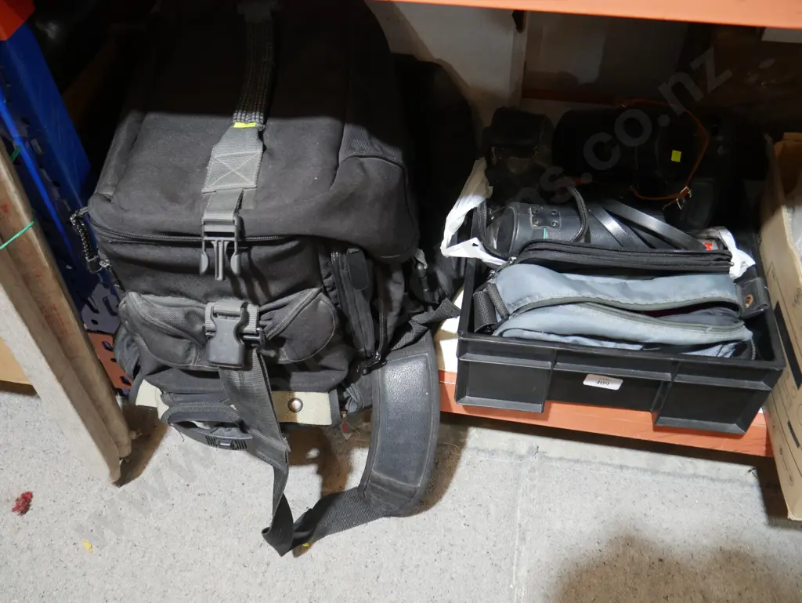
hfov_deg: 56.8
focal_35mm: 32
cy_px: 302
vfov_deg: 44.2
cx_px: 401
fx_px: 742
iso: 1000
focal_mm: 16
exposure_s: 1/60
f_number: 3.6
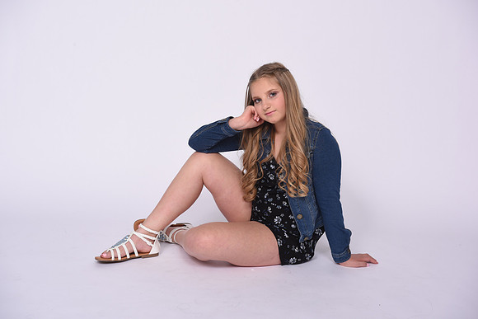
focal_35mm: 48
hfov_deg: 41.1
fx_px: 637
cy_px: 160
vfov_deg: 28.1
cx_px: 239
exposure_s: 1/160
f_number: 9
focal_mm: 48
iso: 160
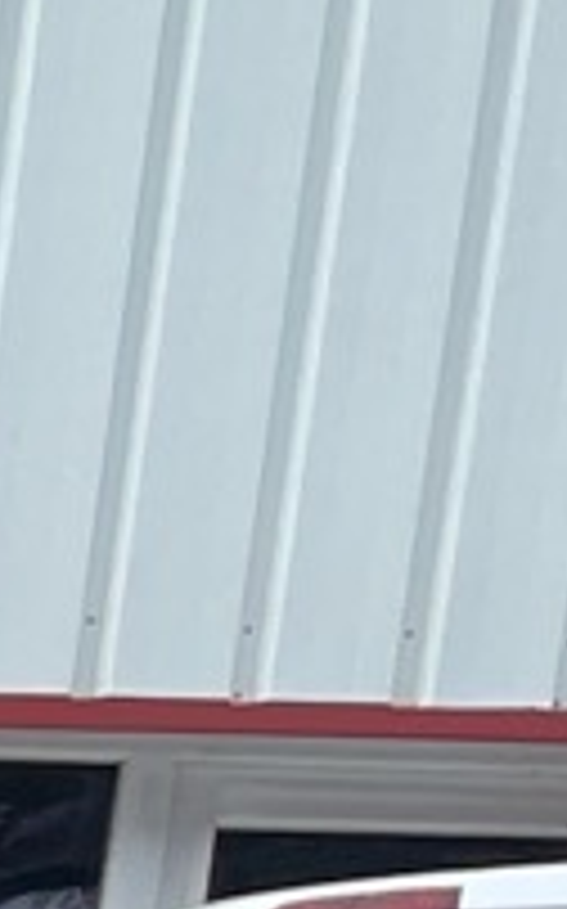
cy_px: 2988
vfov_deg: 7.3
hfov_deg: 4.3
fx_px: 6091
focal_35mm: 246
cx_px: -2691
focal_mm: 4.2
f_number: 1.6
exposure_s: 1/855
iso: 32
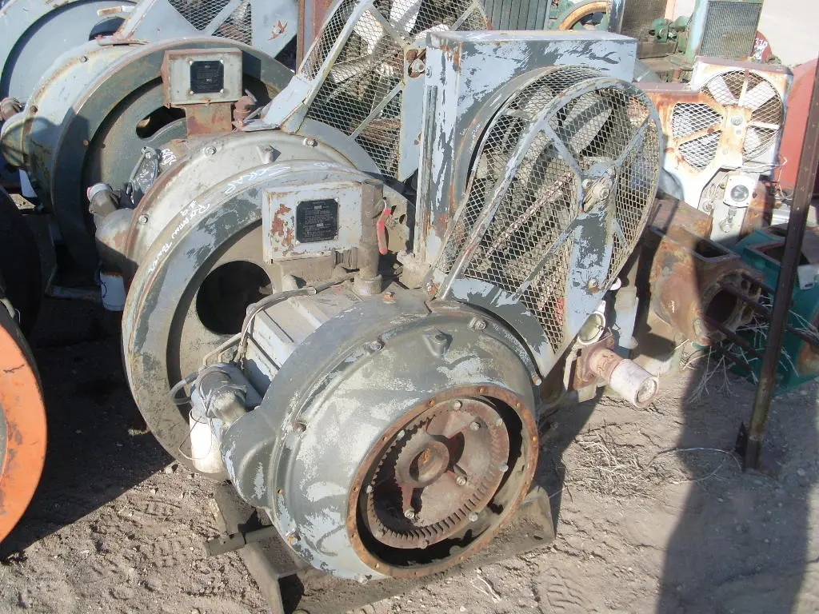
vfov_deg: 37.7
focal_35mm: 38
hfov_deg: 49.0
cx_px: 410
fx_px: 899
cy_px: 307
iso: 80
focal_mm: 6.3
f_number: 7.7
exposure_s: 1/180
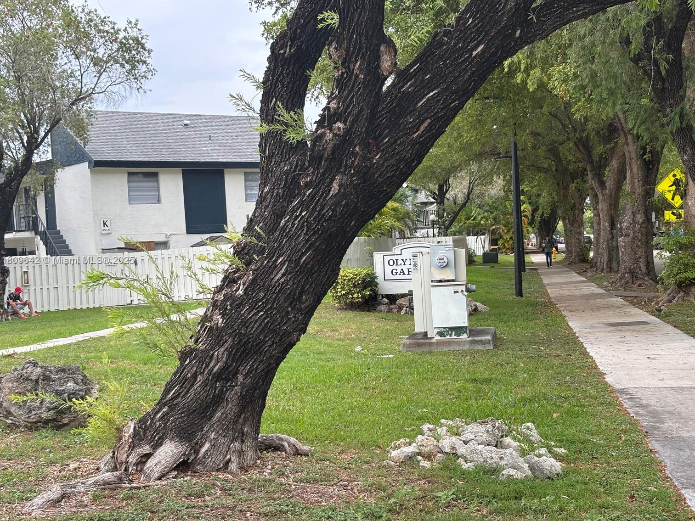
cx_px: 355
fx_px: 1104
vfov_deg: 26.6
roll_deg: +3.4
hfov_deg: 34.9
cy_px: 261
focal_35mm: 55
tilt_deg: -1.0
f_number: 1.6
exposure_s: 1/224
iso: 32
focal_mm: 5.96
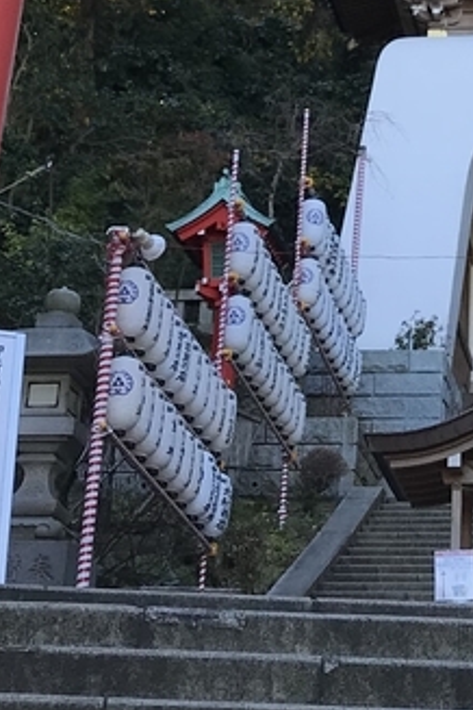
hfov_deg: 12.6
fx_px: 2109
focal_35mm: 107
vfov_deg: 18.2
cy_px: -122
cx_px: 493
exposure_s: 1/371
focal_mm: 3.99
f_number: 1.8
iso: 20
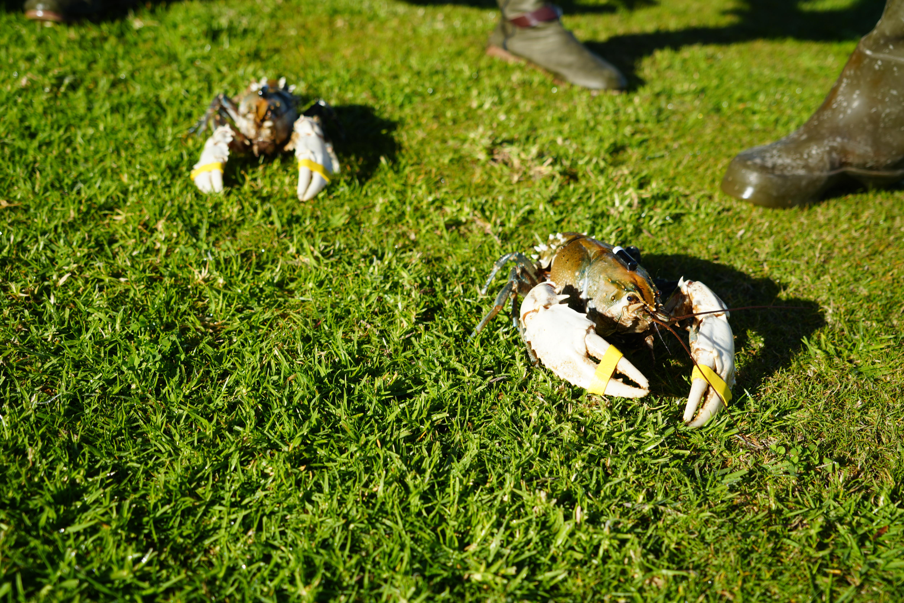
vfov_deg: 28.1
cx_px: 452
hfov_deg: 41.1
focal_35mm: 48
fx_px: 1205
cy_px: 302
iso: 100
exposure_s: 1/320
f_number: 5.6
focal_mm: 48
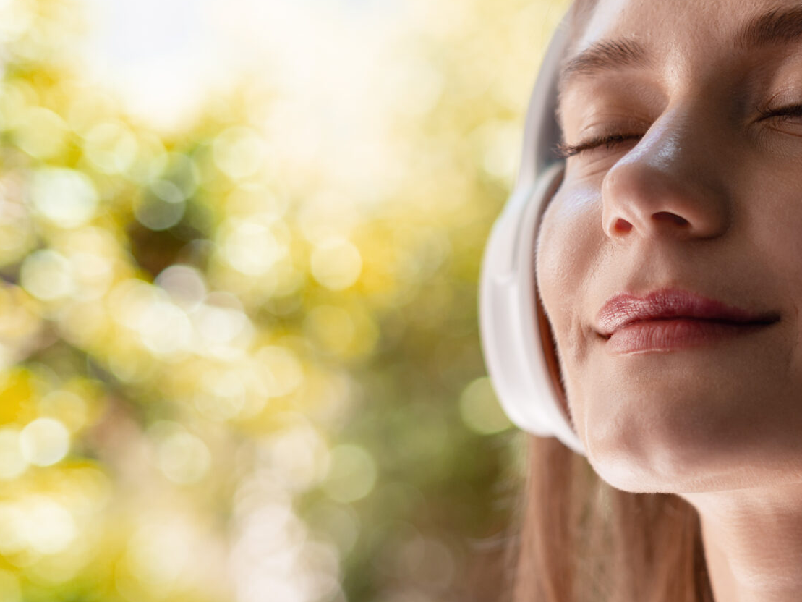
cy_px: 382
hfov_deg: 17.3
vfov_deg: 13.3
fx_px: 2572
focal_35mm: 111
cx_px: 819
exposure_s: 1/250
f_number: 2.5
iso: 160
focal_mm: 50
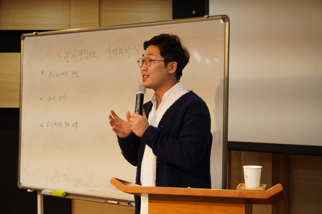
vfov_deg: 22.3
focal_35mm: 61
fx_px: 545
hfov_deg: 32.9
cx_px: 161
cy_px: 107
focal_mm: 61
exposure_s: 1/80
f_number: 5.6
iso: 640
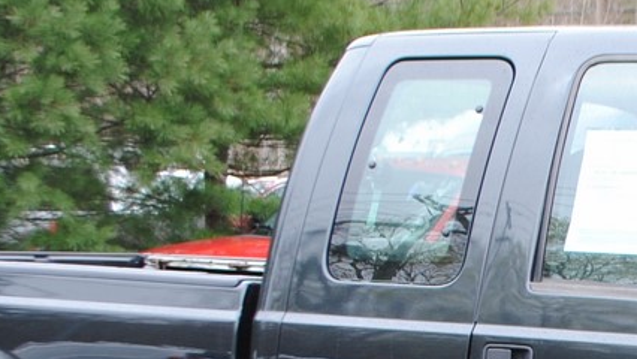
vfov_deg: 9.2
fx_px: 2197
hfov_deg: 15.9
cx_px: 760
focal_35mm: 130
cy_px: 478
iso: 125
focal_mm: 22
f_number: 5.6
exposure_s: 1/125
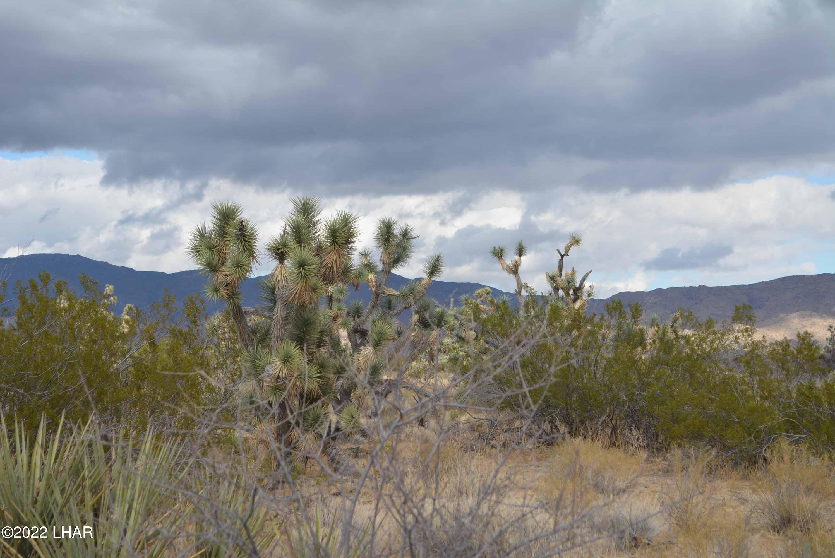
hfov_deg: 24.6
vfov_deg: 16.6
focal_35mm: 82
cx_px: 418
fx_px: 1915
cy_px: 279
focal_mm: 55
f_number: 8
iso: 125
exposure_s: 1/250
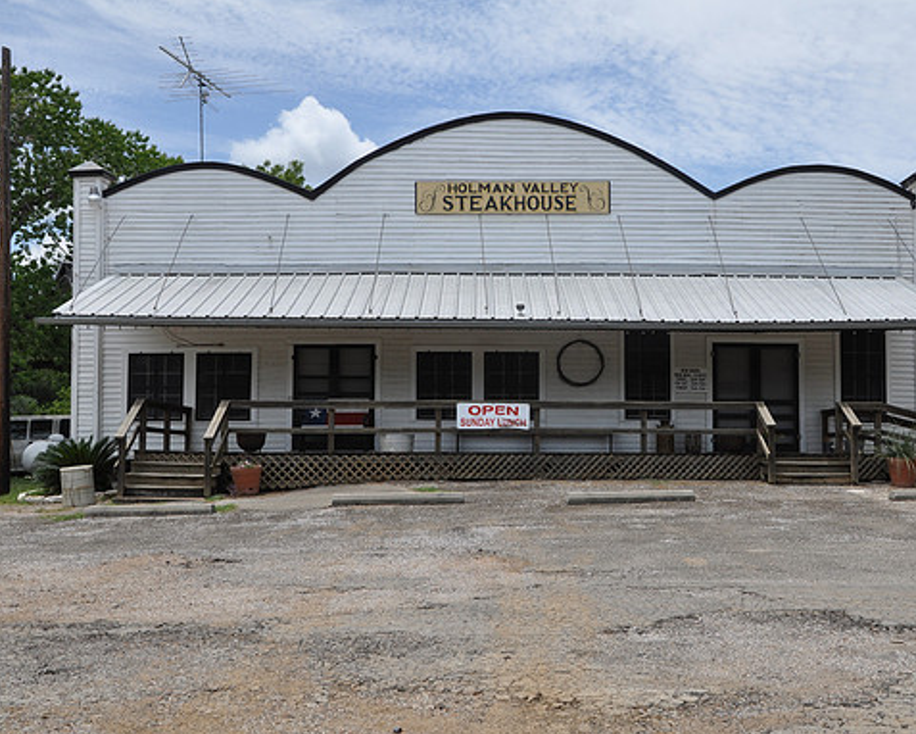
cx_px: 509
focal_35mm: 41
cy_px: 366
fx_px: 1112
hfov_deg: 44.7
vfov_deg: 36.5
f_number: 13
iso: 200
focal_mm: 24
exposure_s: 1/160
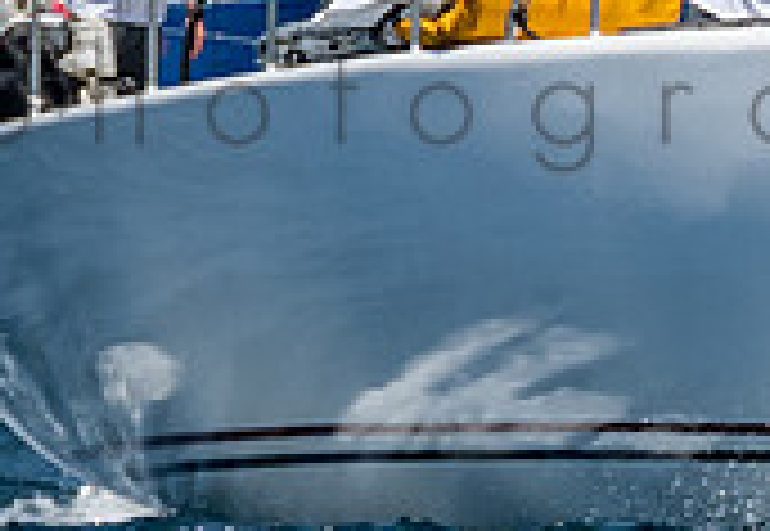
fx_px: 58939
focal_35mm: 2726
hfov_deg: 0.7
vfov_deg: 0.5
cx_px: 2309
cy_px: -536
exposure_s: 1/2000
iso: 320
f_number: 5.6
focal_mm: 350
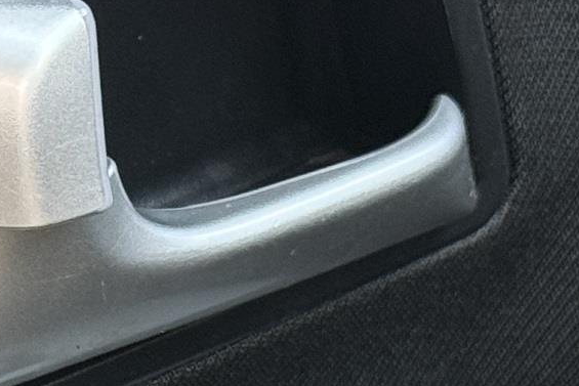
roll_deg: +0.1
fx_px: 4263
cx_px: -397
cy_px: 835
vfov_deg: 5.1
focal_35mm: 265
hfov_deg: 7.6
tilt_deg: -28.8
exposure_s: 1/104
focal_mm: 6.76
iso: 100
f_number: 1.78
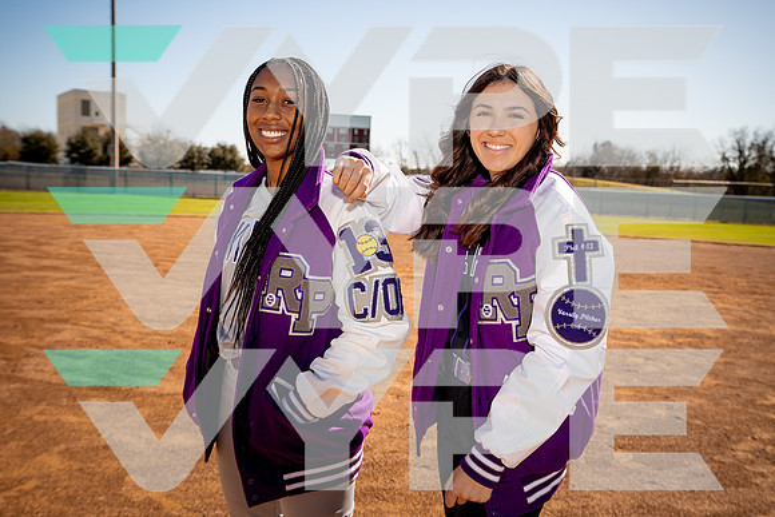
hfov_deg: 50.7
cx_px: 388
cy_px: 258
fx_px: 818
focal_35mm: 38
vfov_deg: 35.1
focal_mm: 38
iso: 100
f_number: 5.6
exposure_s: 1/250
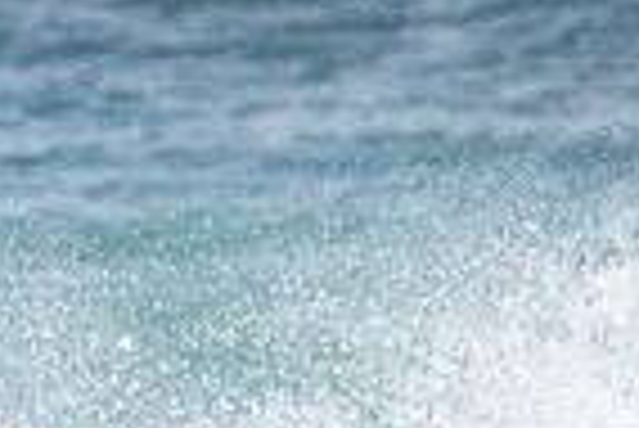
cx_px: 112
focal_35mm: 3264
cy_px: 710
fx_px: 57994
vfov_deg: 0.4
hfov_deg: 0.6
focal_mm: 800
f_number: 11
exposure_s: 1/2000
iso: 900
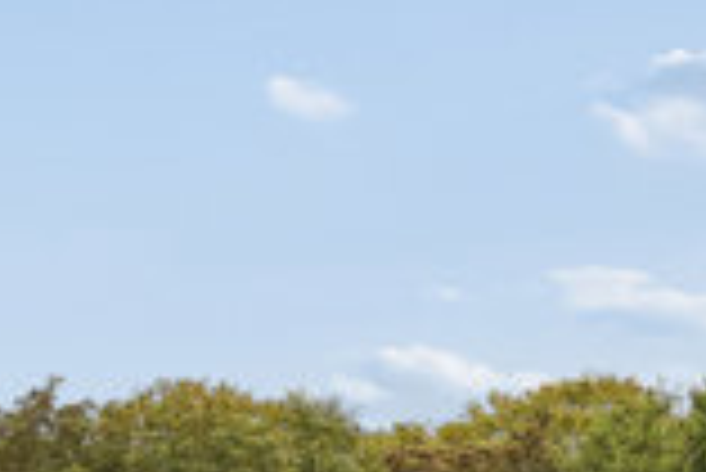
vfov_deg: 8.0
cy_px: 1032
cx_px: 1295
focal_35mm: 163
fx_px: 3199
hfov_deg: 11.6
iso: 200
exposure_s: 1/125
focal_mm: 32
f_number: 8
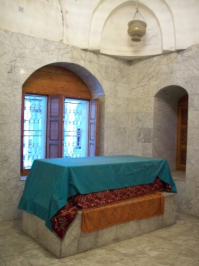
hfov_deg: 38.7
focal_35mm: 37
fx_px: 284
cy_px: 133
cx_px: 100
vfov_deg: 50.1
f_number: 2.8
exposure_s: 1/8
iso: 187
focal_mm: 6.2
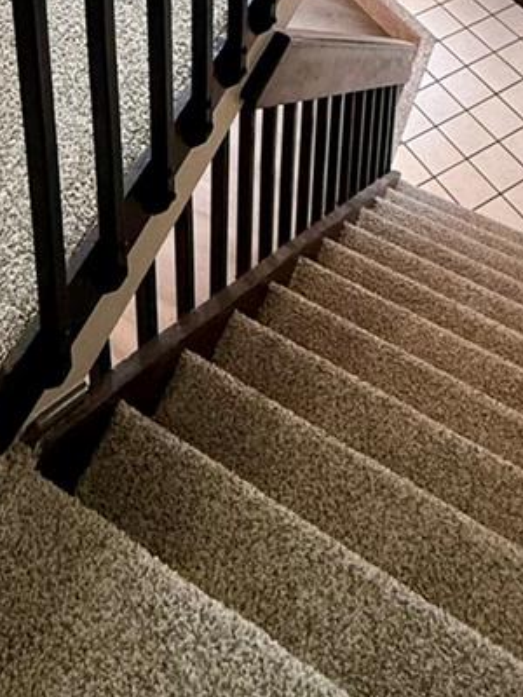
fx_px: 846
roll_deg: +1.2
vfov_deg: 29.7
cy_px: -314
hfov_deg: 33.9
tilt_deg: -22.7
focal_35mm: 42
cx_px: 157
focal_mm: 2.22
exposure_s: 1/60
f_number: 2.2
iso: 400
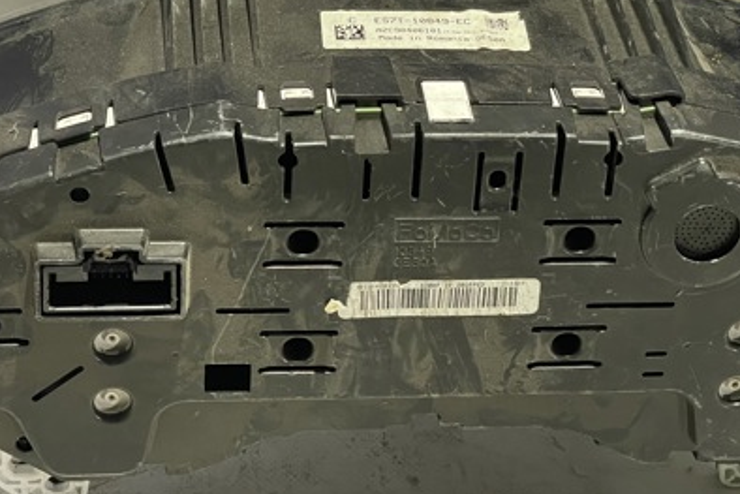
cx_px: 436
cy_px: 127
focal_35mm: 108
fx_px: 2221
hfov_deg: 18.9
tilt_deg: -39.9
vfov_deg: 12.7
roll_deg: -5.8
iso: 500
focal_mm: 7.5
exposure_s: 1/50
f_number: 2.2
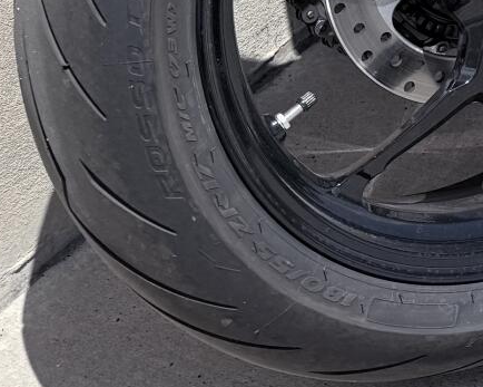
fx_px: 1544
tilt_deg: -20.1
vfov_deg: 12.3
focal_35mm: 108
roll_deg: -1.0
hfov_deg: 15.0
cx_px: 919
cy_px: -437
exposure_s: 1/6173
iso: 80
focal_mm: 6.76
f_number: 1.78
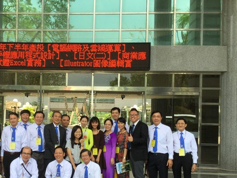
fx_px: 329
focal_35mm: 48
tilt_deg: -1.9
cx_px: 61
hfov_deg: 38.7
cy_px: 114
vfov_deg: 30.1
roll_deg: -1.3
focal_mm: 3.3
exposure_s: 1/365
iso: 25
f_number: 2.4
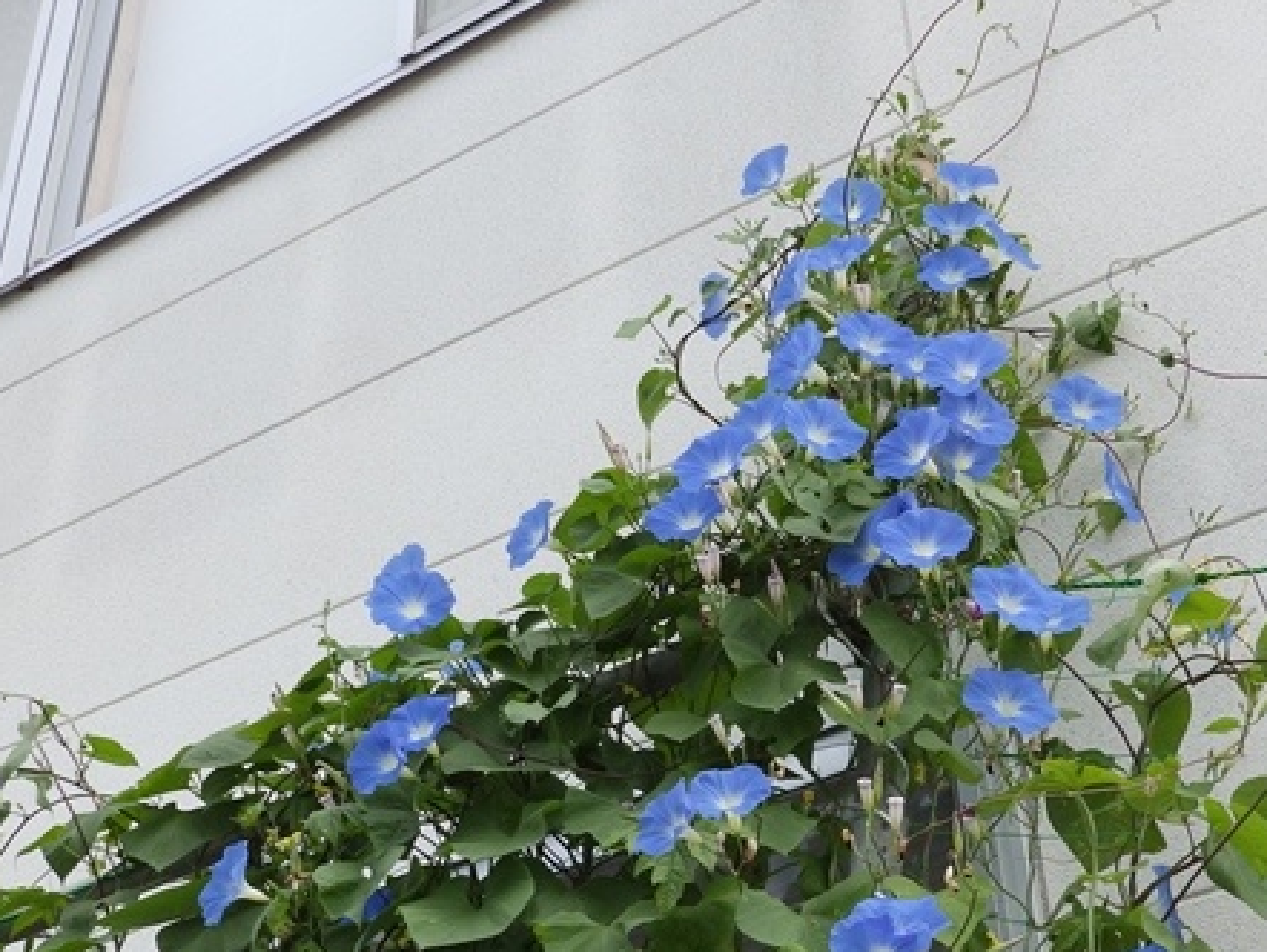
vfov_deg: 26.3
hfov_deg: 34.9
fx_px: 2014
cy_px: 682
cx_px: 708
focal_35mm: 55
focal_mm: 6.8
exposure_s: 1/250
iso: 80
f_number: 4.5
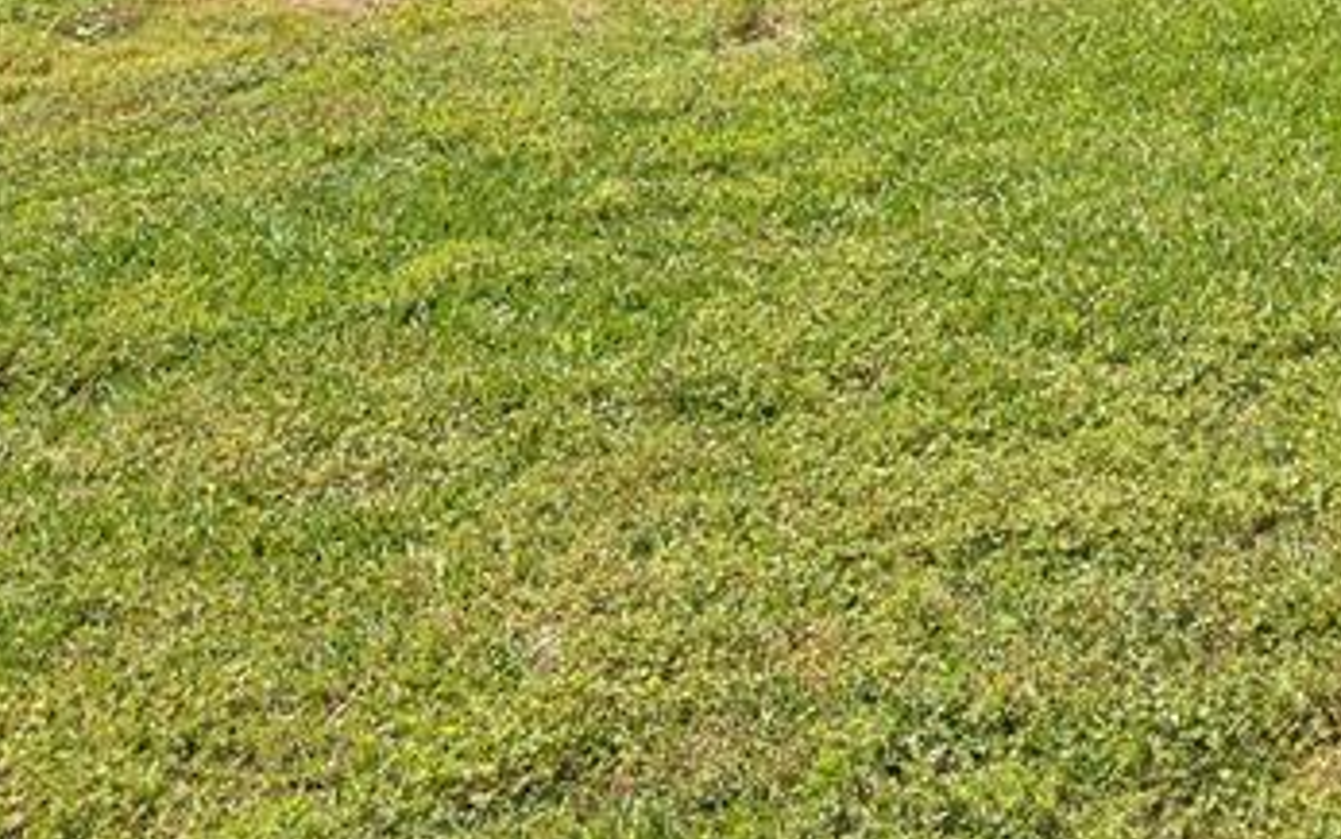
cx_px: 1561
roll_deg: -1.7
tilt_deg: +2.1
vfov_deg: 15.7
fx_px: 2741
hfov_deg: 25.1
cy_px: -503
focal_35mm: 75
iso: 100
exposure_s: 1/4545
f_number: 1.78
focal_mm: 6.76
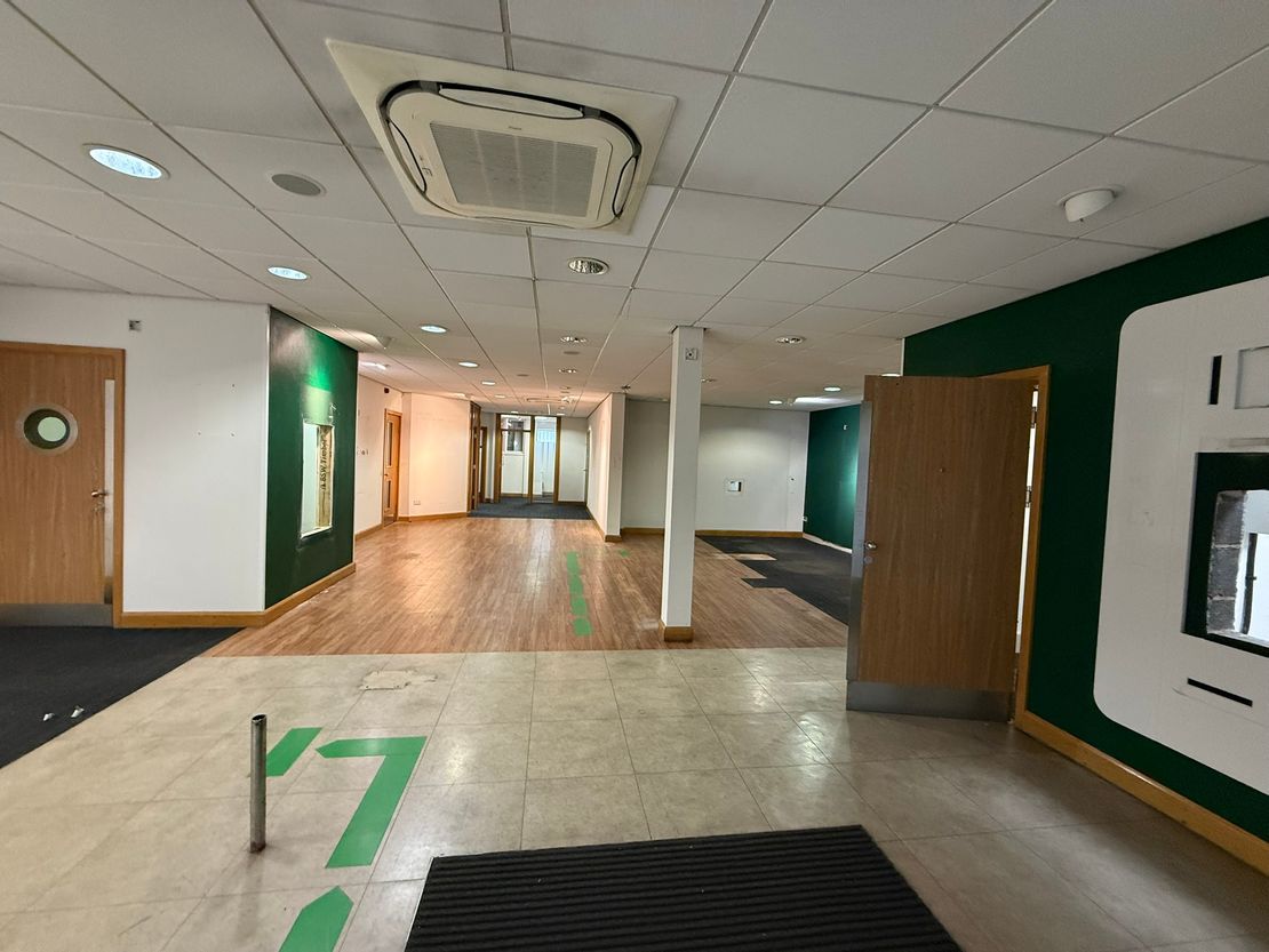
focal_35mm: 14
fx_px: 513
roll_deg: -2.1
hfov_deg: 102.1
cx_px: 634
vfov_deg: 85.7
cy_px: 476
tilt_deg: -1.2
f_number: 2.2
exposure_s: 1/100
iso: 500
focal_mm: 2.22
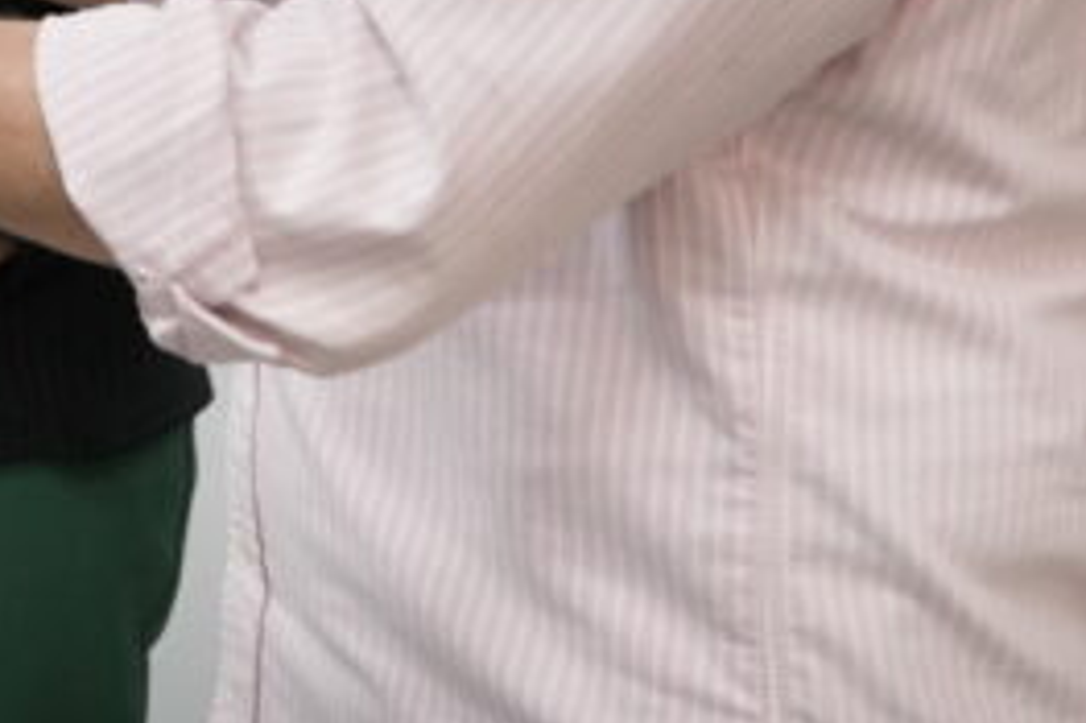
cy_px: -568
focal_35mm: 146
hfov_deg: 13.1
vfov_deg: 9.0
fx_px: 4400
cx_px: -698
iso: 1600
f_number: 2.8
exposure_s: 1/200
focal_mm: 25
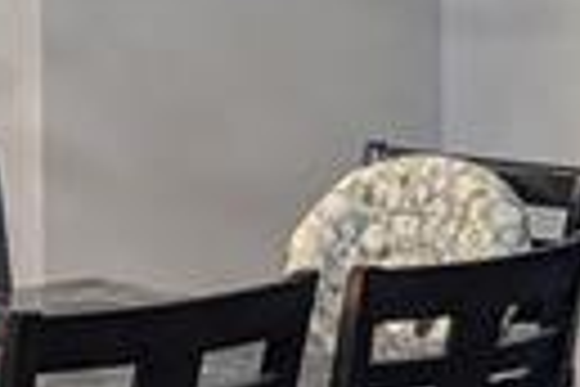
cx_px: -135
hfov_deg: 12.0
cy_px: -94
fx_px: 2690
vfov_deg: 8.1
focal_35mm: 167
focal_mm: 4.38
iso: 68
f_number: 1.73
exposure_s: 1/24
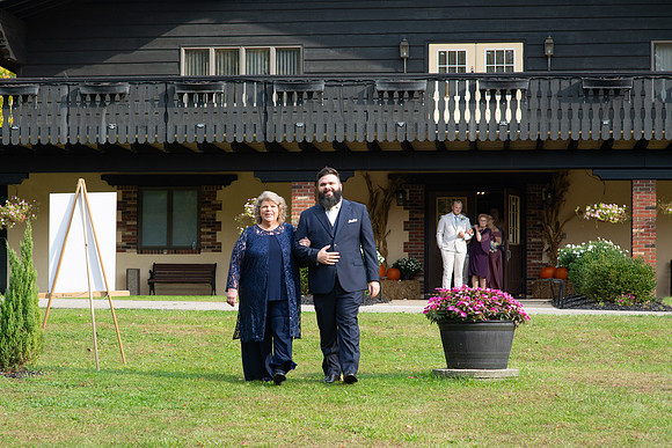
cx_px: 297
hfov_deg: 20.3
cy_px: 259
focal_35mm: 100
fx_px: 1873
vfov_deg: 13.6
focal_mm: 85
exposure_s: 1/640
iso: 640
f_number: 7.1
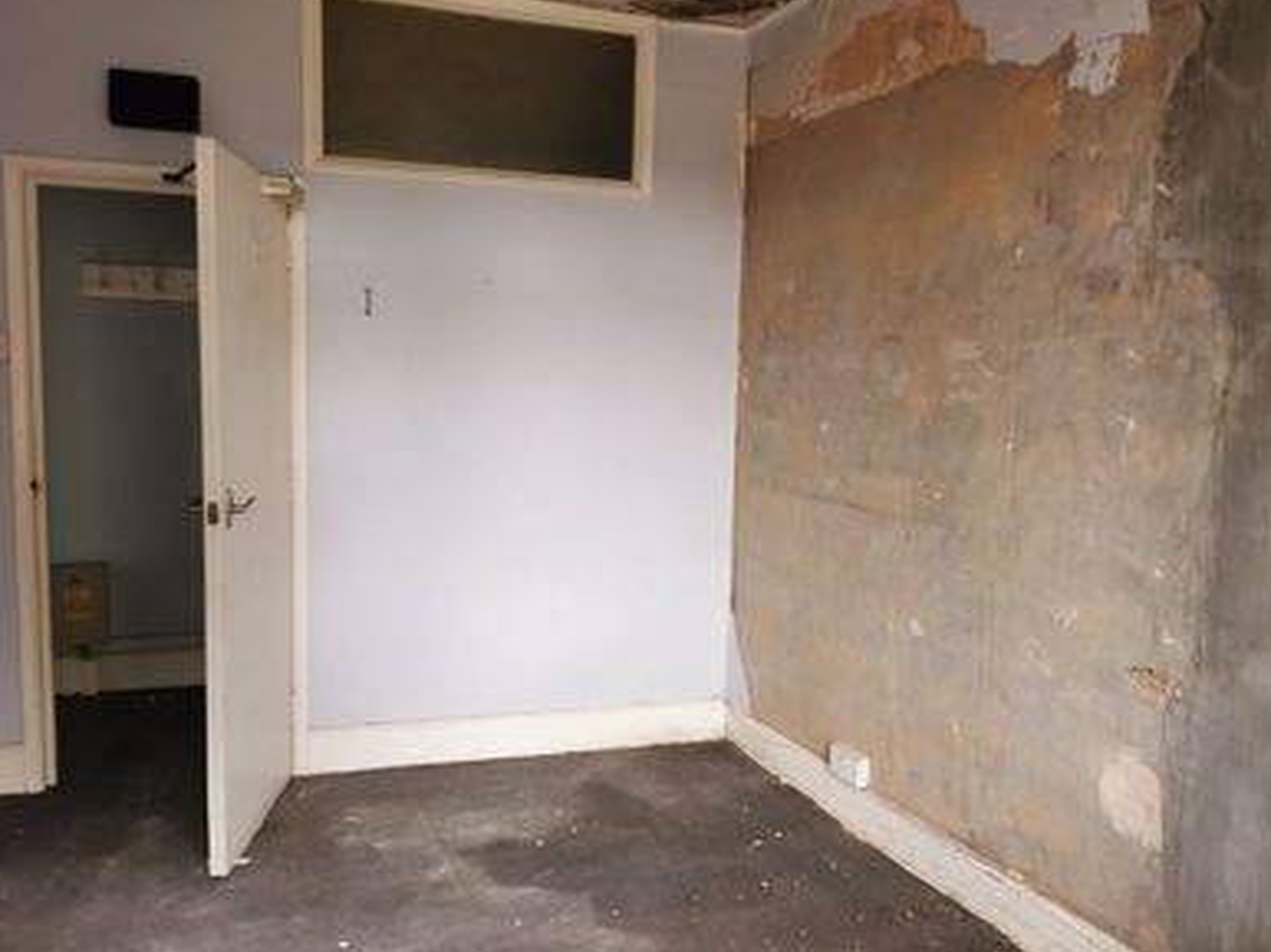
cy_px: 471
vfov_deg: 49.7
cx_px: 629
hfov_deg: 63.5
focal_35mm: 28
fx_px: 1027
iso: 320
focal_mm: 5.56
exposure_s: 1/50
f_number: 1.6
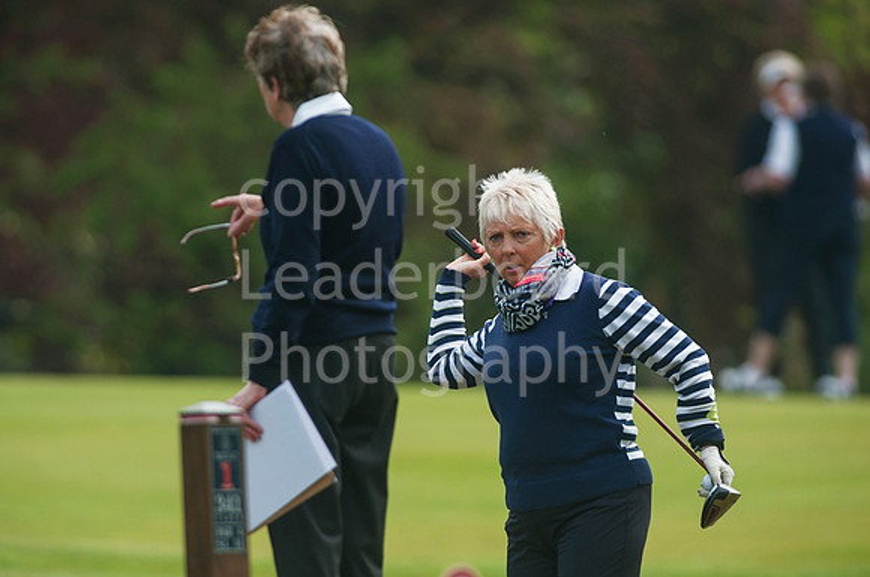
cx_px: 435
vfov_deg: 2.3
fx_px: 14480
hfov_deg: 3.4
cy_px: 288
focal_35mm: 600
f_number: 5.6
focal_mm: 600
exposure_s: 1/1250
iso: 800
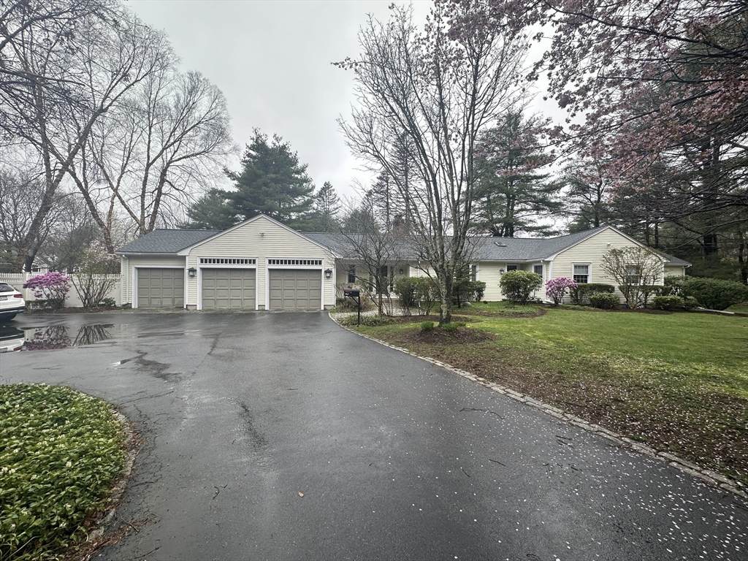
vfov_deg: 85.7
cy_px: 280
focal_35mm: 14
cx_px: 374
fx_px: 303
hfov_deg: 102.1
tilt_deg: -0.5
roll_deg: -0.4
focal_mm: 2.22
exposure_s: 1/250
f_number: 2.2
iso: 40
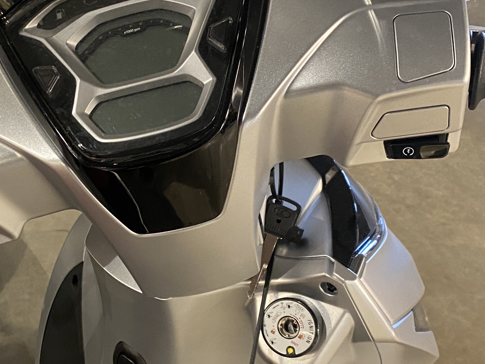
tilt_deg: -42.1
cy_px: 201
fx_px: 799
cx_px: 126
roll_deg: -4.6
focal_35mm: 57
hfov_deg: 33.2
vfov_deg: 25.6
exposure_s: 1/33
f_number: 1.8
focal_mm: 4.25
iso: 500
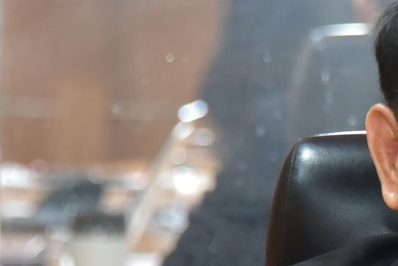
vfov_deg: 2.1
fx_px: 7143
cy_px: 344
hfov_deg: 3.2
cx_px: 472
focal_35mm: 646
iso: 4000
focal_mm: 160
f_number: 5.6
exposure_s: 1/100
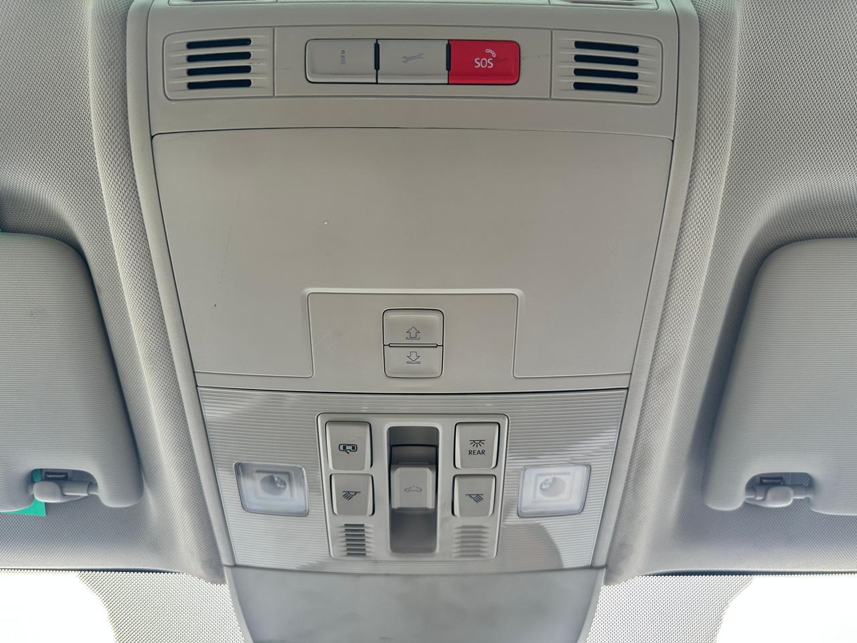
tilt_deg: +58.0
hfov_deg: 71.6
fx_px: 594
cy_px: 322
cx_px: 428
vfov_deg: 56.8
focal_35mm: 24
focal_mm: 6.86
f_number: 1.78
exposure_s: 1/148
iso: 100
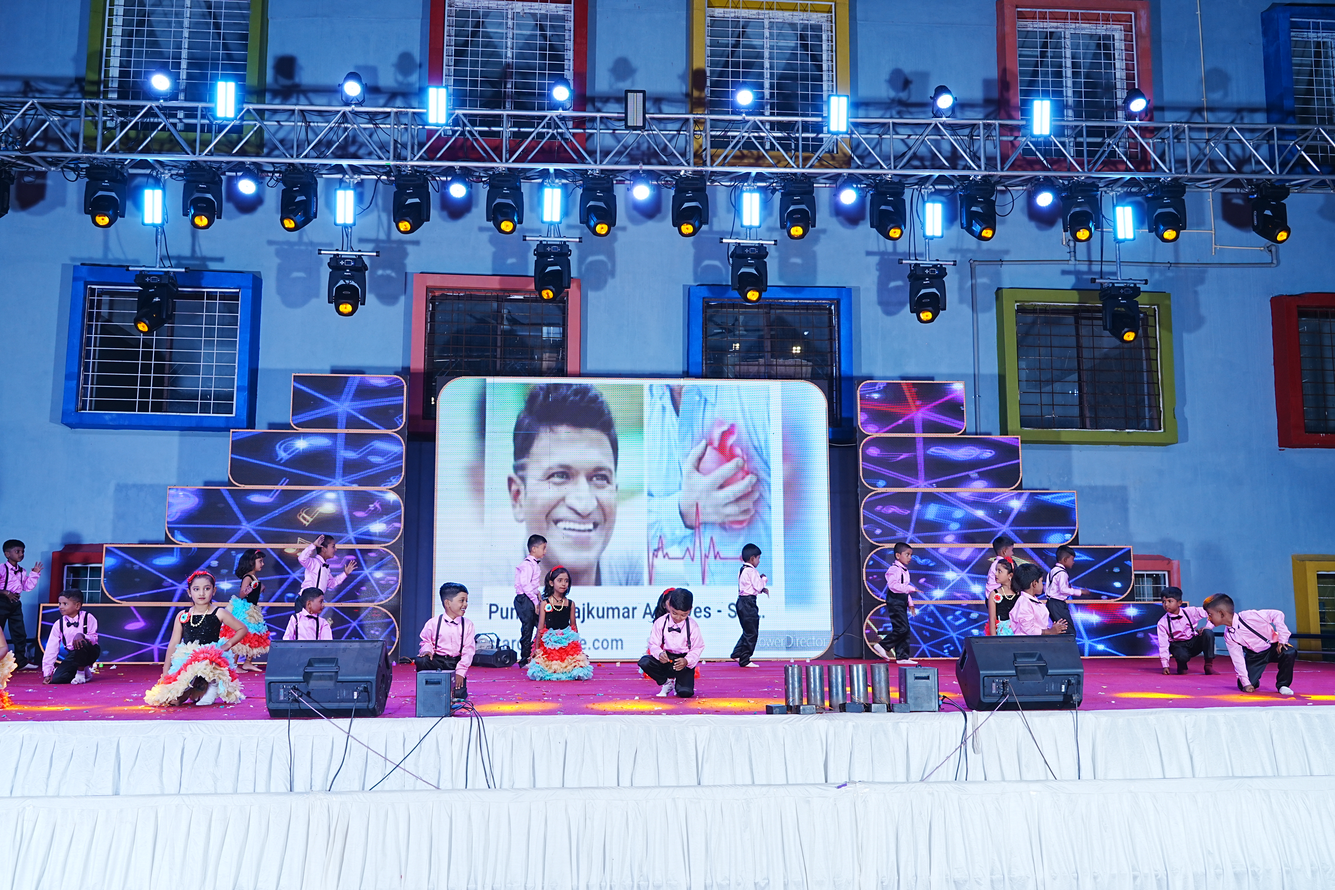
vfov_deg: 41.1
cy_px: 445
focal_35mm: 32
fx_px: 1187
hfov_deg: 58.7
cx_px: 668
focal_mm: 32
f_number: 7.1
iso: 400
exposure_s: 1/160
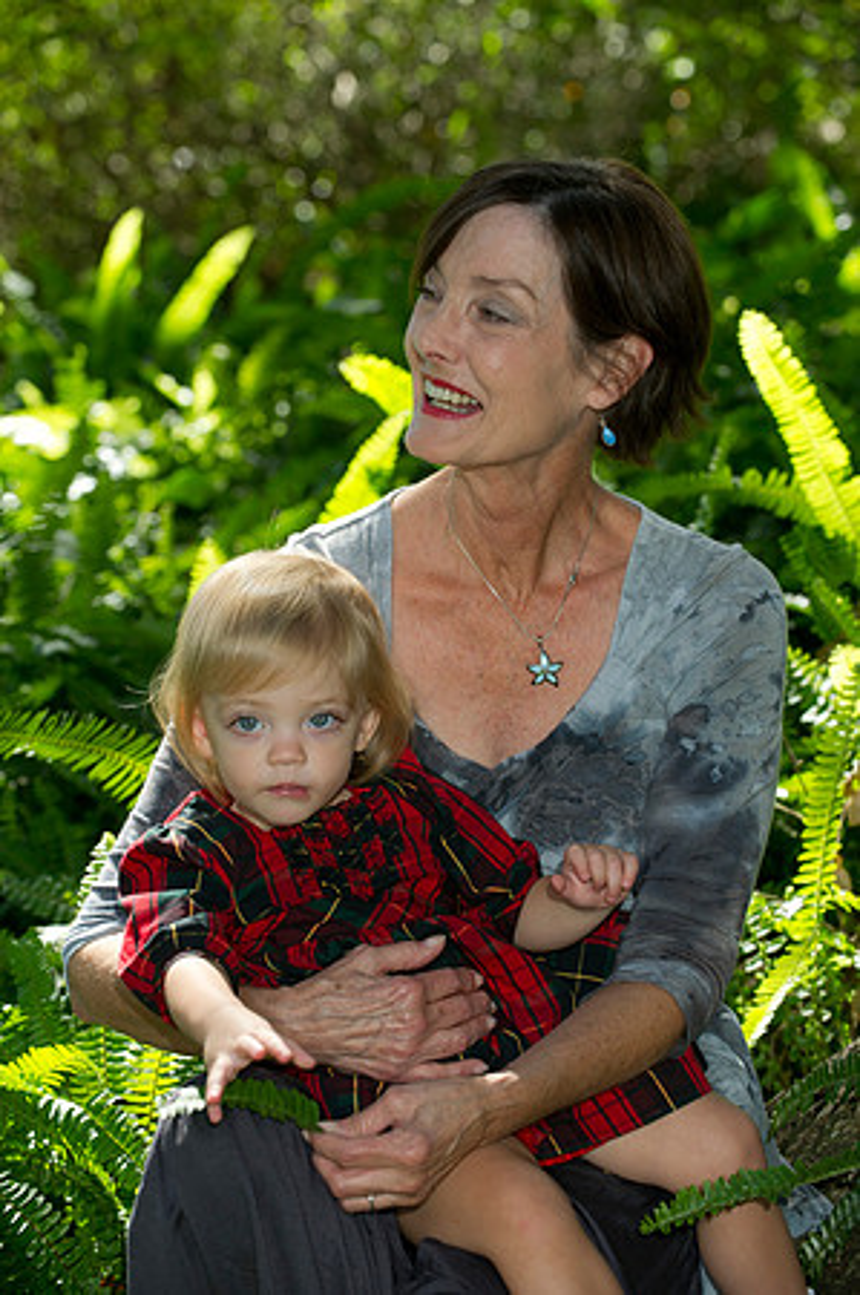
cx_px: 430
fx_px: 3771
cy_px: 648
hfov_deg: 13.0
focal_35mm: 105
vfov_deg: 19.5
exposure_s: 1/200
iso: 250
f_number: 5
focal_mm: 105
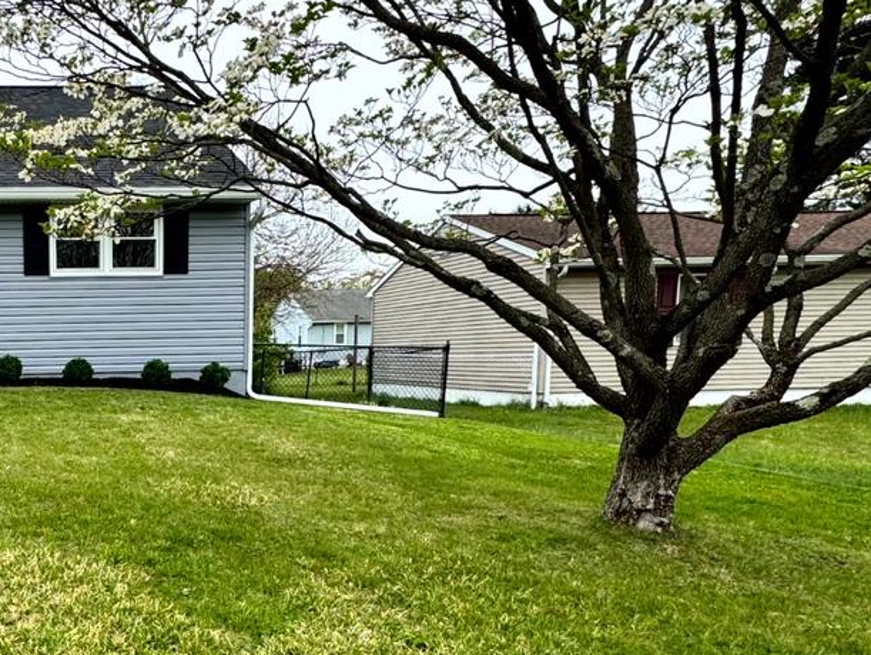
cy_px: 466
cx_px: 31
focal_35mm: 33
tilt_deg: -8.6
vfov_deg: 42.1
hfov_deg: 47.5
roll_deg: +0.9
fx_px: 831
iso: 40
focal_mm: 2.22
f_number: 2.2
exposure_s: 1/646
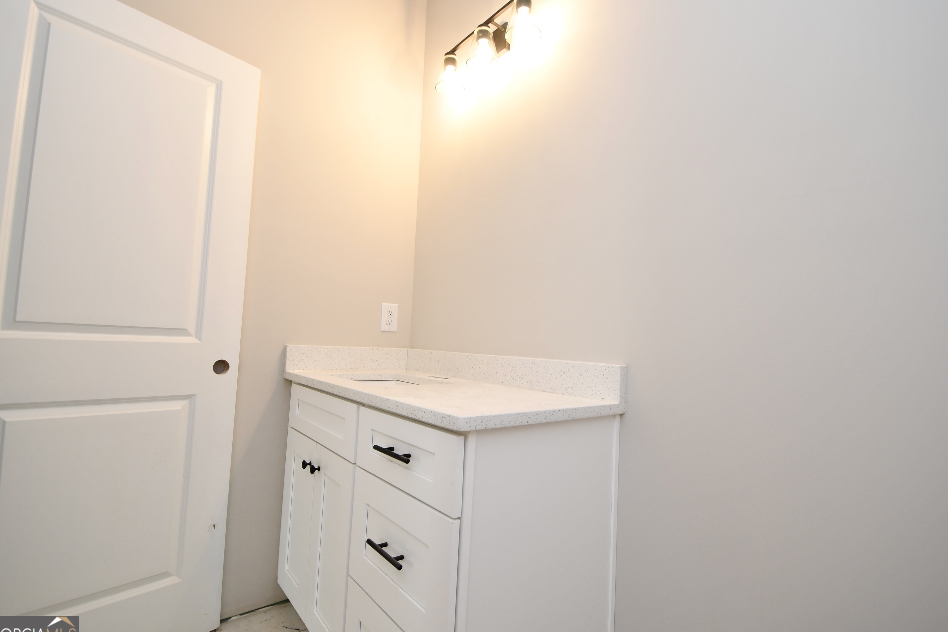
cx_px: 484
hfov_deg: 96.7
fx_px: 421
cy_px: 312
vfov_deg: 73.7
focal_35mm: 16
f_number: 4
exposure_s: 1/60
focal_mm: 10
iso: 360
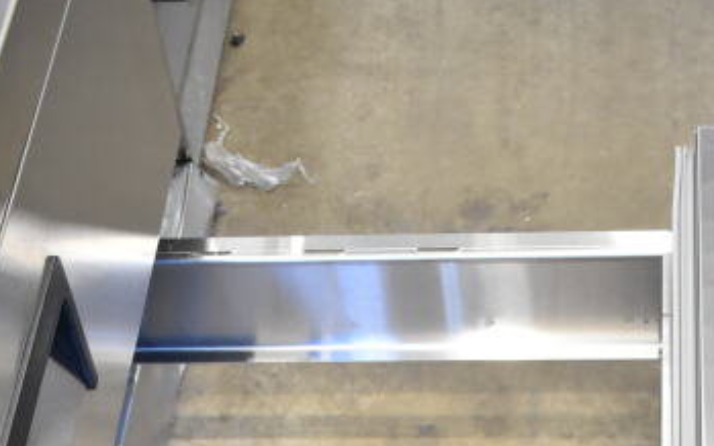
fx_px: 1712
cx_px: 520
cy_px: 896
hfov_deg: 23.4
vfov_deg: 12.9
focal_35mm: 88
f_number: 3.8
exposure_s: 1/60
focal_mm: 22
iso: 1600
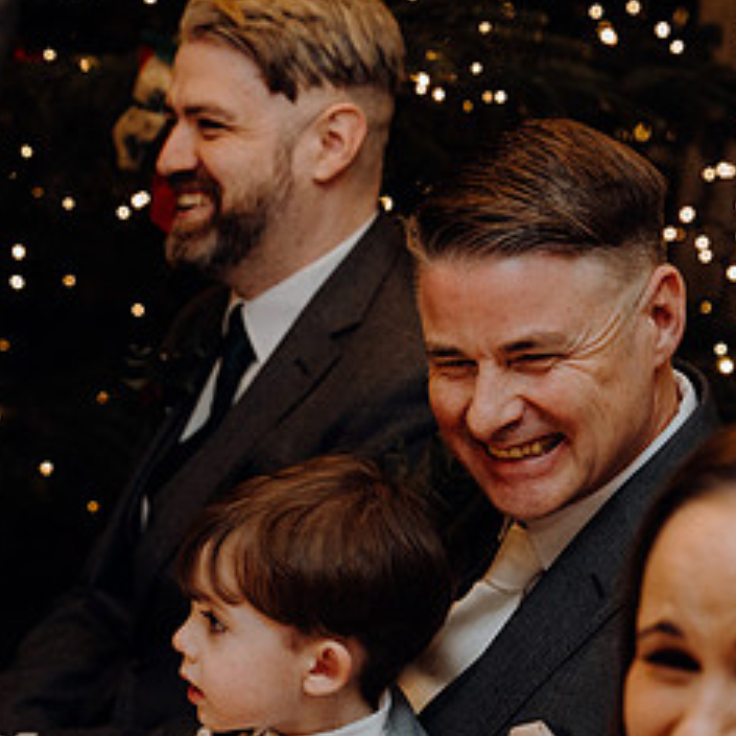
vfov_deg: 15.6
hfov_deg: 15.7
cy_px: 587
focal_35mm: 111
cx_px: 360
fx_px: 2670
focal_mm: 53
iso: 2500
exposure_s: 1/160
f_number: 3.5
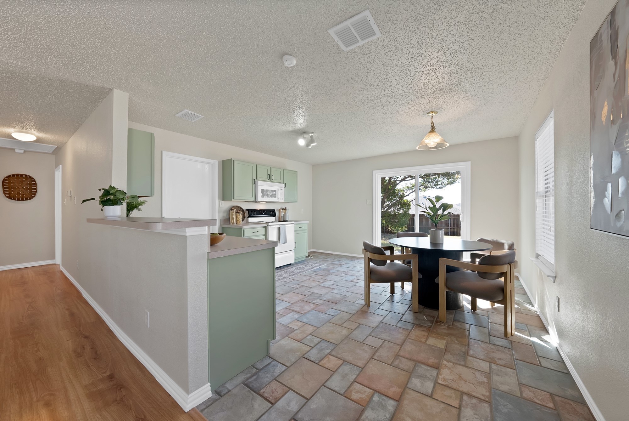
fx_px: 210
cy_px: 210
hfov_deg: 112.6
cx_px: 314
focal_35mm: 12
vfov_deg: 90.1
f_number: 9
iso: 640
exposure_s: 1/5
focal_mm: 12
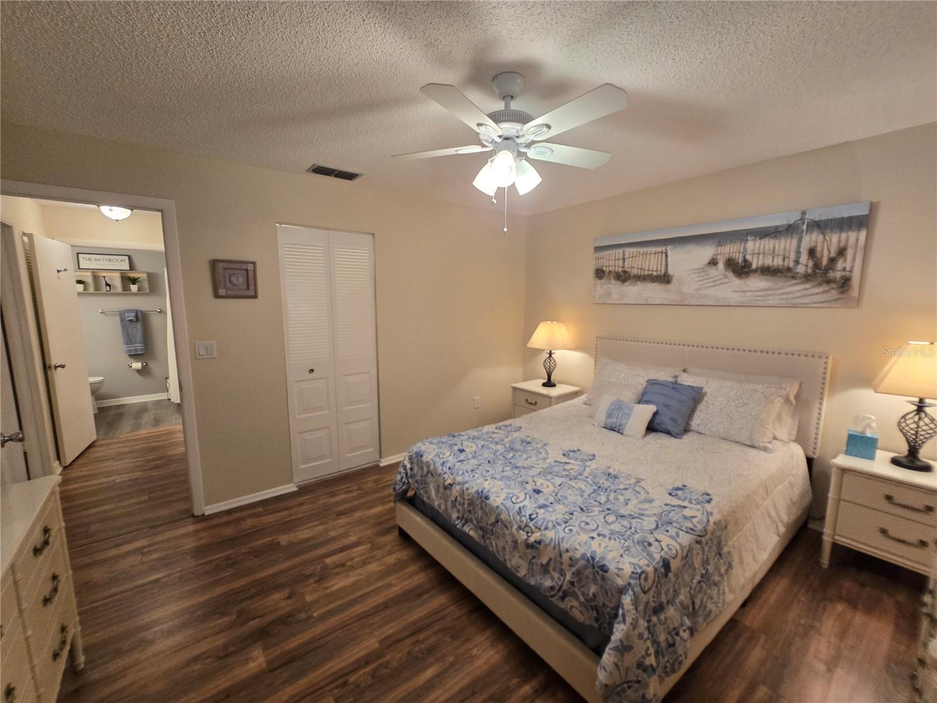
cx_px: 468
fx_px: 352
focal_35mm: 13
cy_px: 352
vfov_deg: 89.9
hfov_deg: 106.2
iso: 160
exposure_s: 1/60
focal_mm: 2.2
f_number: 2.2
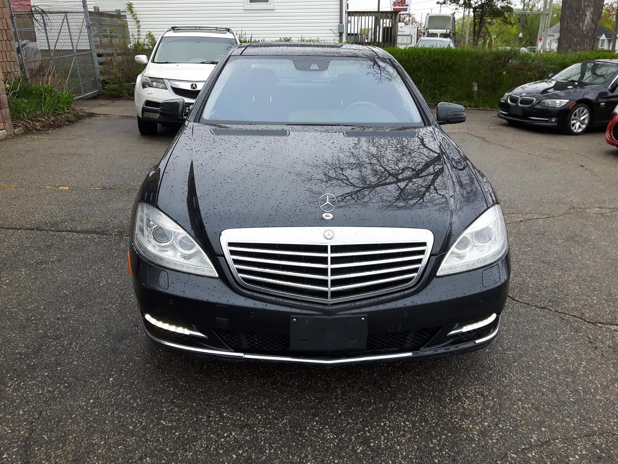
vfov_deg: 45.4
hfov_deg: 58.4
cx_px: 309
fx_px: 553
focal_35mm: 31
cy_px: 232
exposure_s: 1/228
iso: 40
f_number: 1.9
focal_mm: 3.7
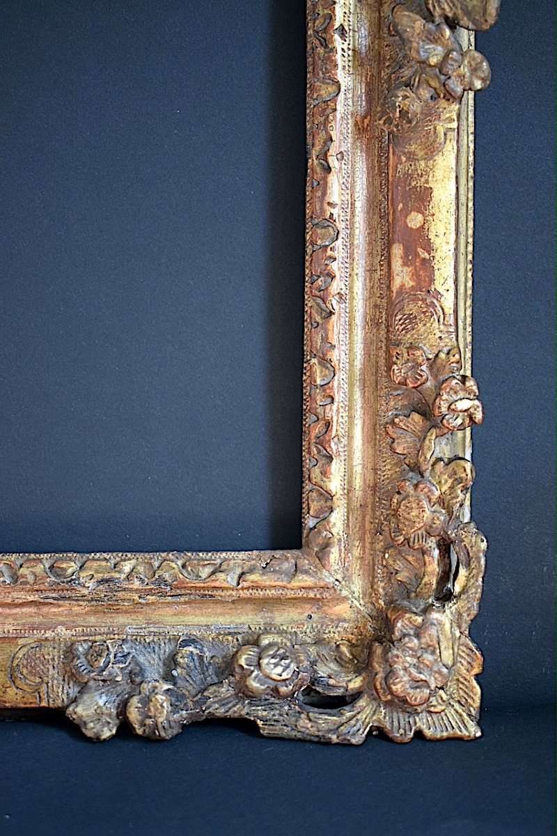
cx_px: 278
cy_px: 418
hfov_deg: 26.5
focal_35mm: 51
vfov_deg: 38.9
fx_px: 1184
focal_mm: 34
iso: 1600
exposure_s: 1/60
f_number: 4.5
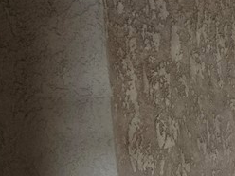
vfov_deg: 15.2
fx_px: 645
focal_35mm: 95
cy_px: 184
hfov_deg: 17.5
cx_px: 397
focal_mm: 5.4
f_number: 1.8
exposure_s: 1/180
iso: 160
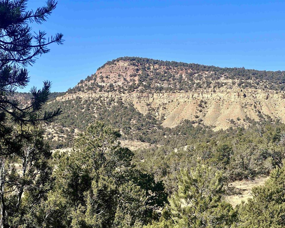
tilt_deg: +2.5
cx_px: 141
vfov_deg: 18.9
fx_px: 683
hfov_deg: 23.6
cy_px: 115
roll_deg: -0.4
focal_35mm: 81
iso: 32
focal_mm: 9
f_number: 2.8
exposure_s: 1/652
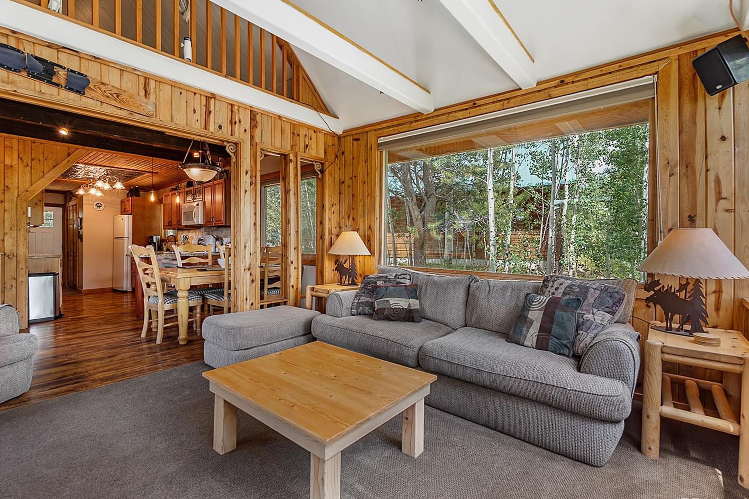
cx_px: 362
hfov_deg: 96.7
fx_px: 333
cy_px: 248
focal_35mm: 16
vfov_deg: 73.7
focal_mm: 10
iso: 100
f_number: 10
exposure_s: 1/1.67
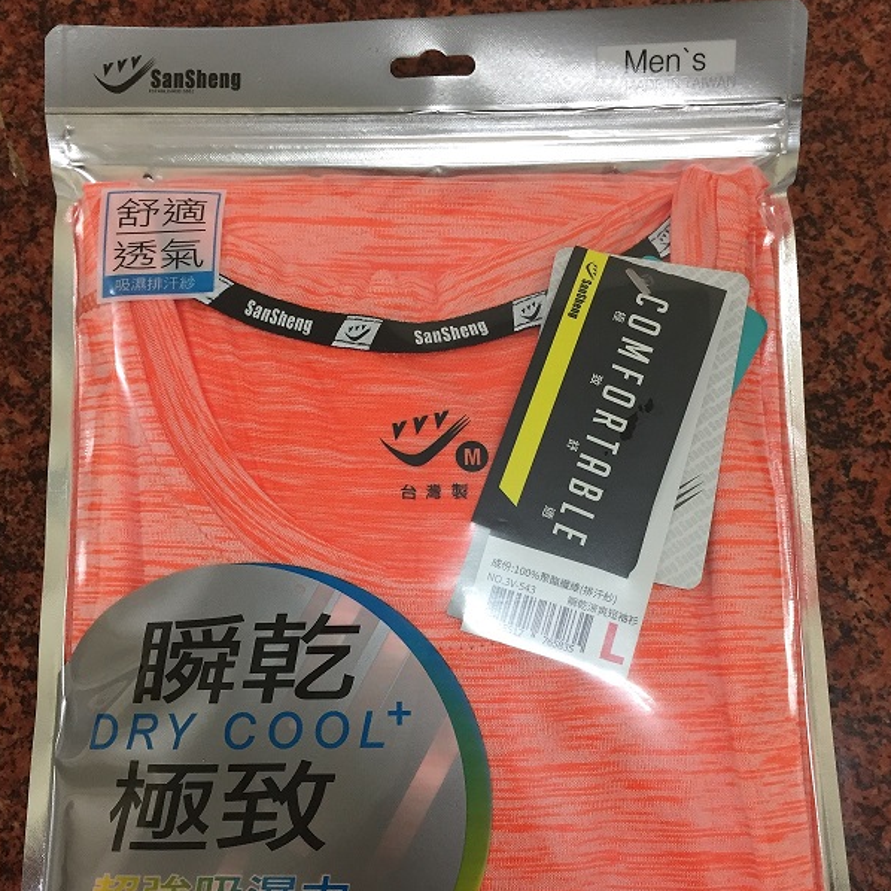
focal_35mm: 35
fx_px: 1019
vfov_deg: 47.0
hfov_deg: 47.2
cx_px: 451
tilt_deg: -80.4
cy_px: 524
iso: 40
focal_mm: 4.15
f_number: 2.2
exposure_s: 1/30
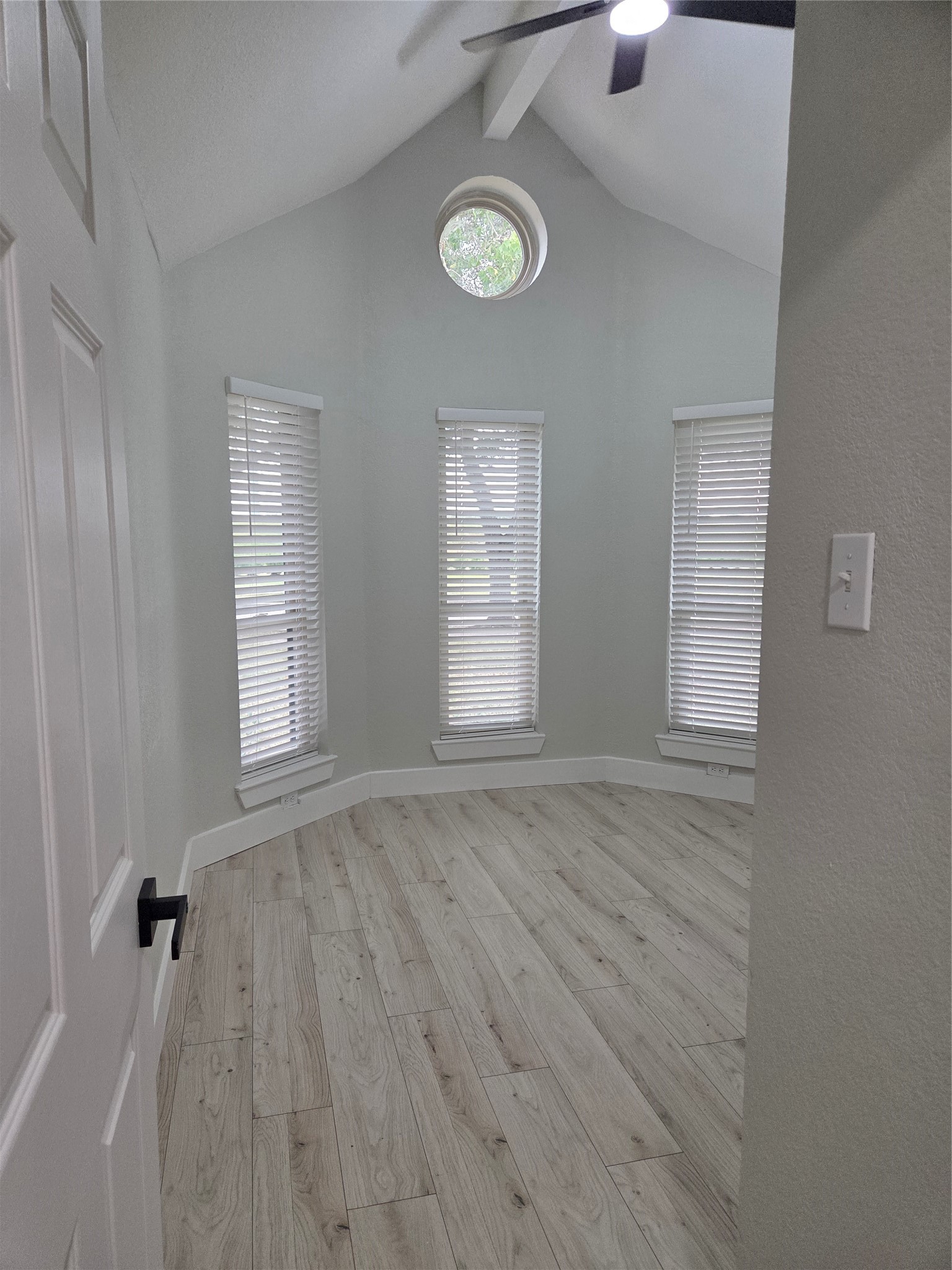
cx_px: 476
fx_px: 843
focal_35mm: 23
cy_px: 635
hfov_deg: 58.9
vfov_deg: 73.9
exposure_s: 1/120
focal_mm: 5.4
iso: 250
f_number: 1.8
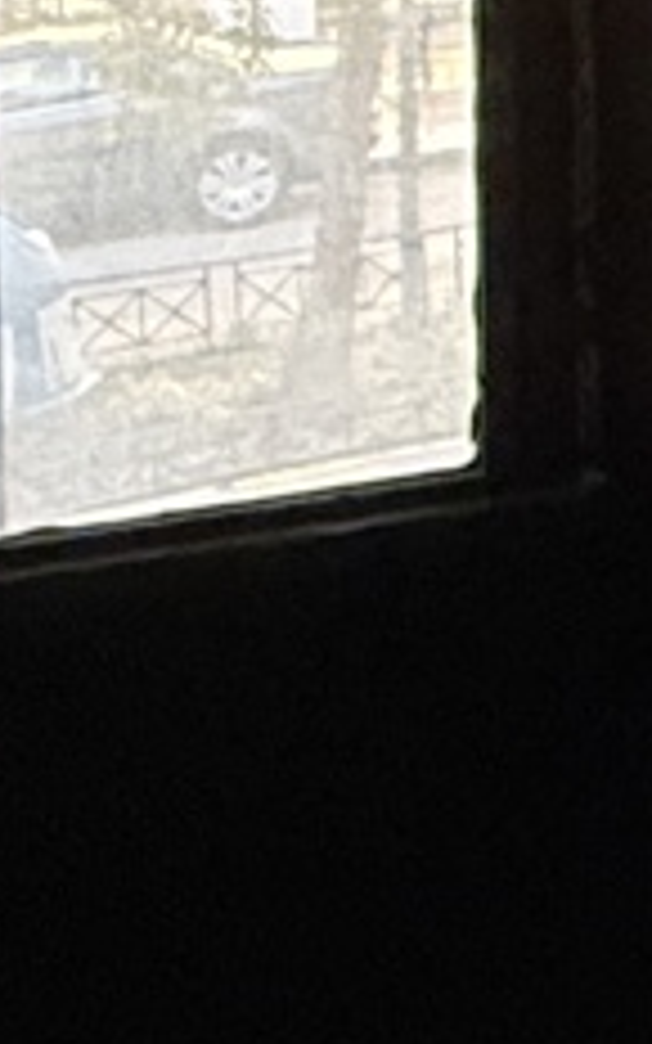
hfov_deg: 8.1
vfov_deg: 15.7
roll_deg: +0.7
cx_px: 2307
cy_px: -482
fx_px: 3497
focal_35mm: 123
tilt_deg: -0.3
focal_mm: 2.22
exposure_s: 1/60
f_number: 2.2
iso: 320
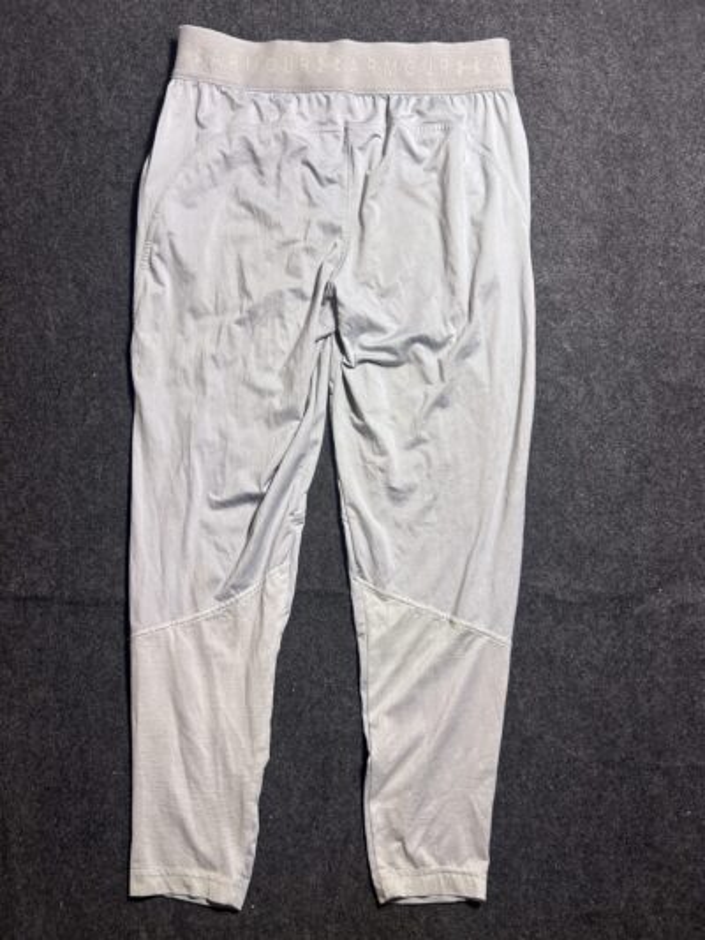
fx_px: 706
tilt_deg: -60.7
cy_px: 470
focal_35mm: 26
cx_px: 352
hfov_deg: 53.1
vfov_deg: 67.3
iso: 80
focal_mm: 5.7
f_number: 1.5
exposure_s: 1/50
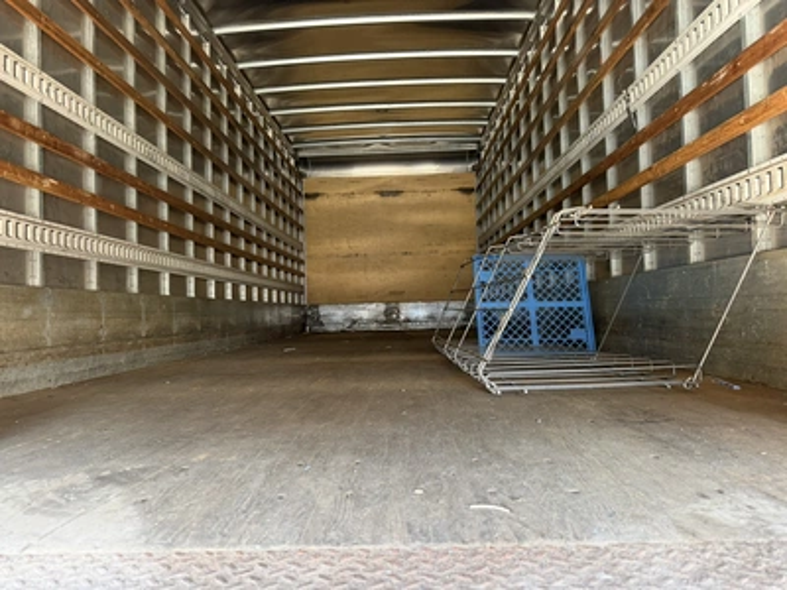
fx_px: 546
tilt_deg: +1.6
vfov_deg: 56.8
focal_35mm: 24
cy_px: 295
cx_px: 394
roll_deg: +2.4
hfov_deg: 71.6
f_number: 1.78
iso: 400
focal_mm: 6.76
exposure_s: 1/60
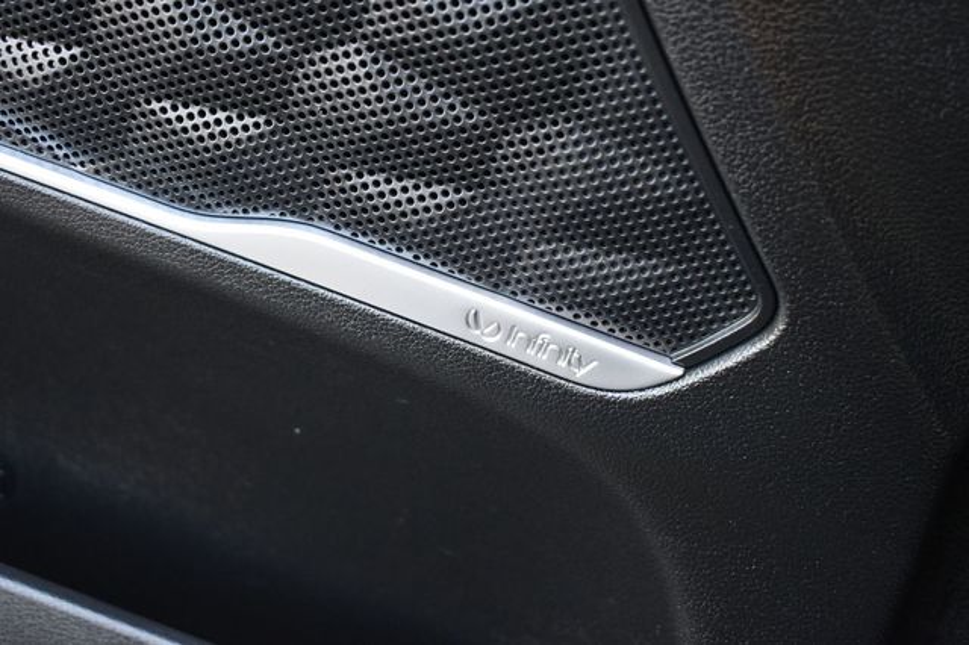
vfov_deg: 26.5
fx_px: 1372
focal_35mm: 51
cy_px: 322
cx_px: 484
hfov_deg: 38.9
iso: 2200
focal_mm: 34
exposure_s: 1/125
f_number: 4.5
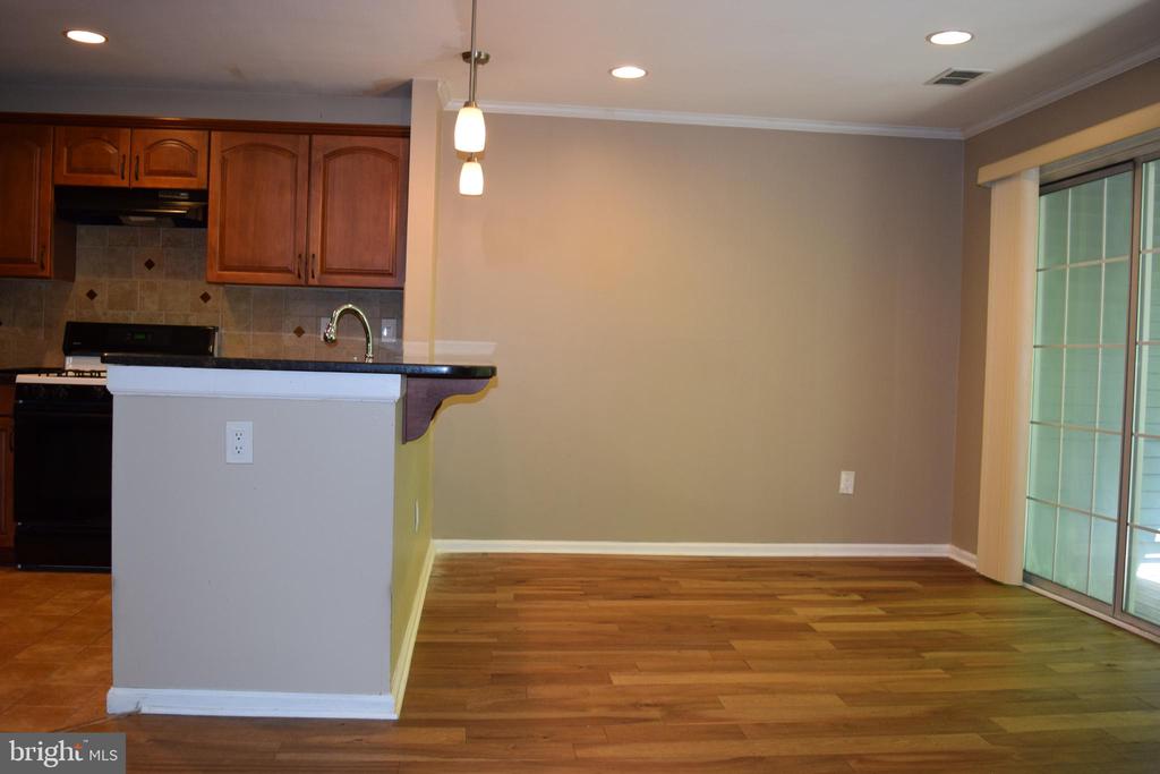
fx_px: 1015
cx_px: 580
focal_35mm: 32
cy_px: 387
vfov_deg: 41.7
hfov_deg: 59.5
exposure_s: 1/80
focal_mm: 21
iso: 800
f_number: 4.5
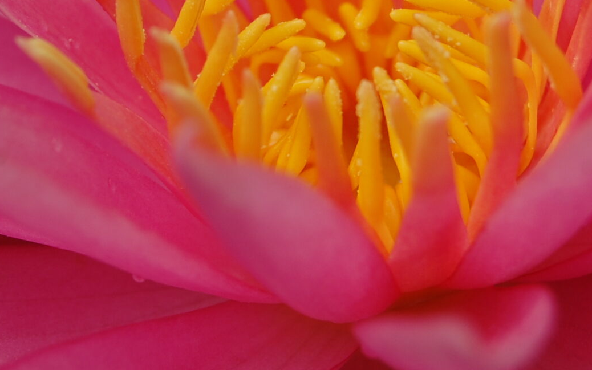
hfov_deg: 10.1
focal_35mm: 207
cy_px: 2
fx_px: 3344
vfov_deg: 6.3
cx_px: 249
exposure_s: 1/250
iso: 200
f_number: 9
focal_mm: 55
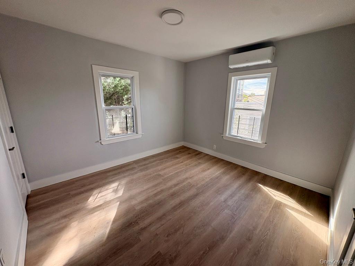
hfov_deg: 102.1
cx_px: 178
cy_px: 133
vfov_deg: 85.7
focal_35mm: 14
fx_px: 144
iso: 80
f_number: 2.2
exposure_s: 1/126
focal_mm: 2.22
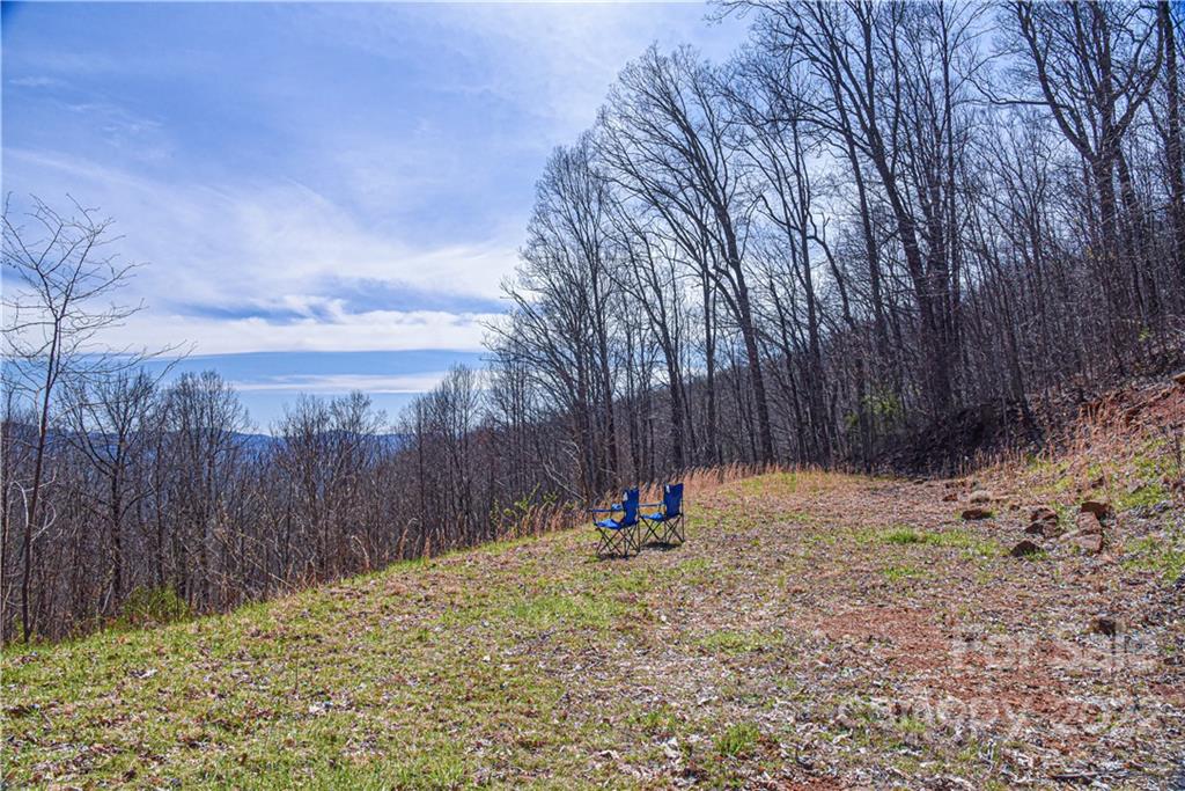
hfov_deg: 73.7
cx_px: 592
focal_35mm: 24
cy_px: 396
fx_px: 790
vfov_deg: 53.1
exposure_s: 1/800
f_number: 14
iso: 2000
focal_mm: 24
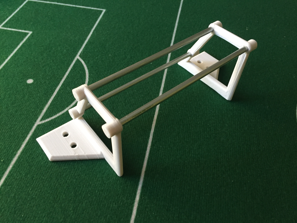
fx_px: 249
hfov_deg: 61.7
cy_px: 112
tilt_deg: -50.0
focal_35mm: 29
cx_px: 148
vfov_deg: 48.2
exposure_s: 1/30
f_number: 2.2
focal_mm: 4.15
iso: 160
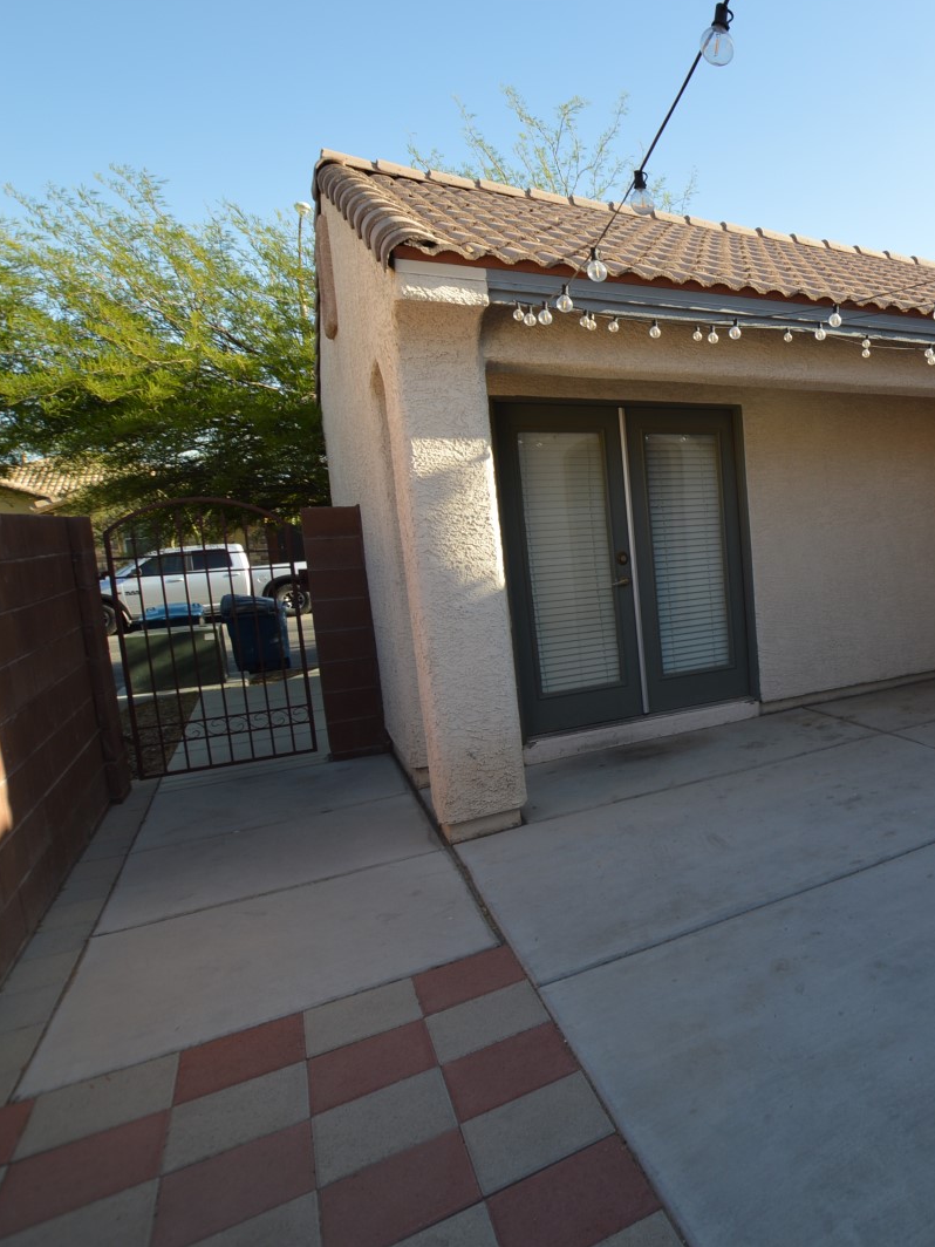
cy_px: 615
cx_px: 948
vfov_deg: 76.4
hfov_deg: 49.2
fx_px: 792
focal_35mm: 22
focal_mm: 10
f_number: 5.6
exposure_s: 1/125
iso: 100
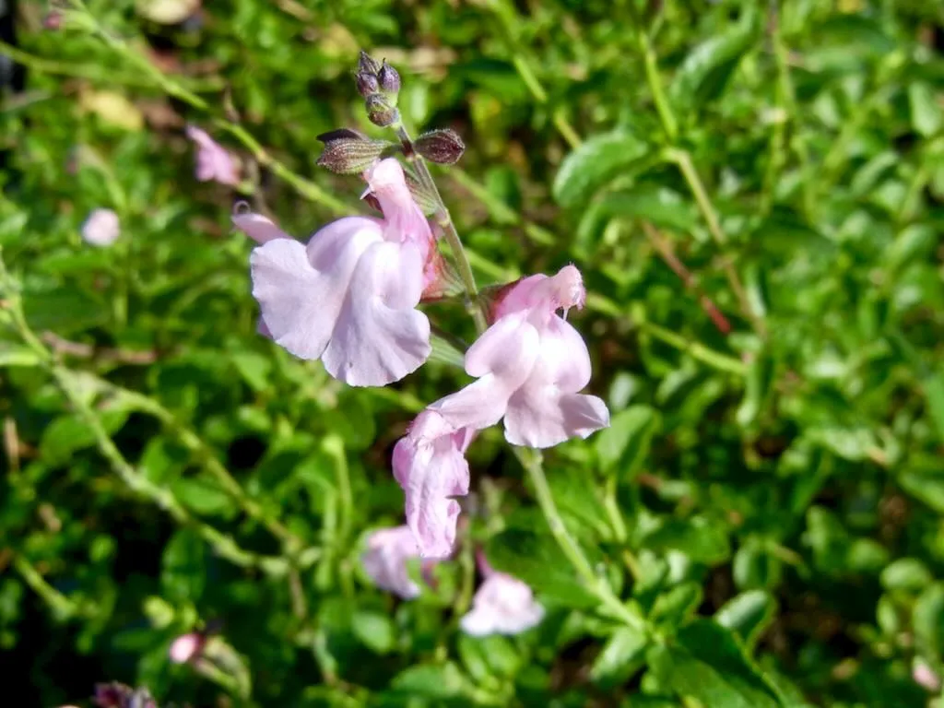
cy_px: 354
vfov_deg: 46.8
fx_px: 818
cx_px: 472
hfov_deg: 60.0
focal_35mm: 30
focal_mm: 5.4
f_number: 3.5
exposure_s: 1/870
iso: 160
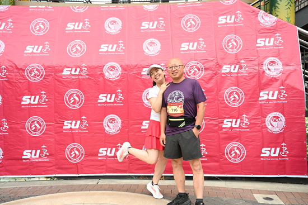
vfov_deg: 43.6
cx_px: 154
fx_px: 257
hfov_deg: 61.9
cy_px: 102
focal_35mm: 30
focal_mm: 30
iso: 2000
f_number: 4
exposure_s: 1/320
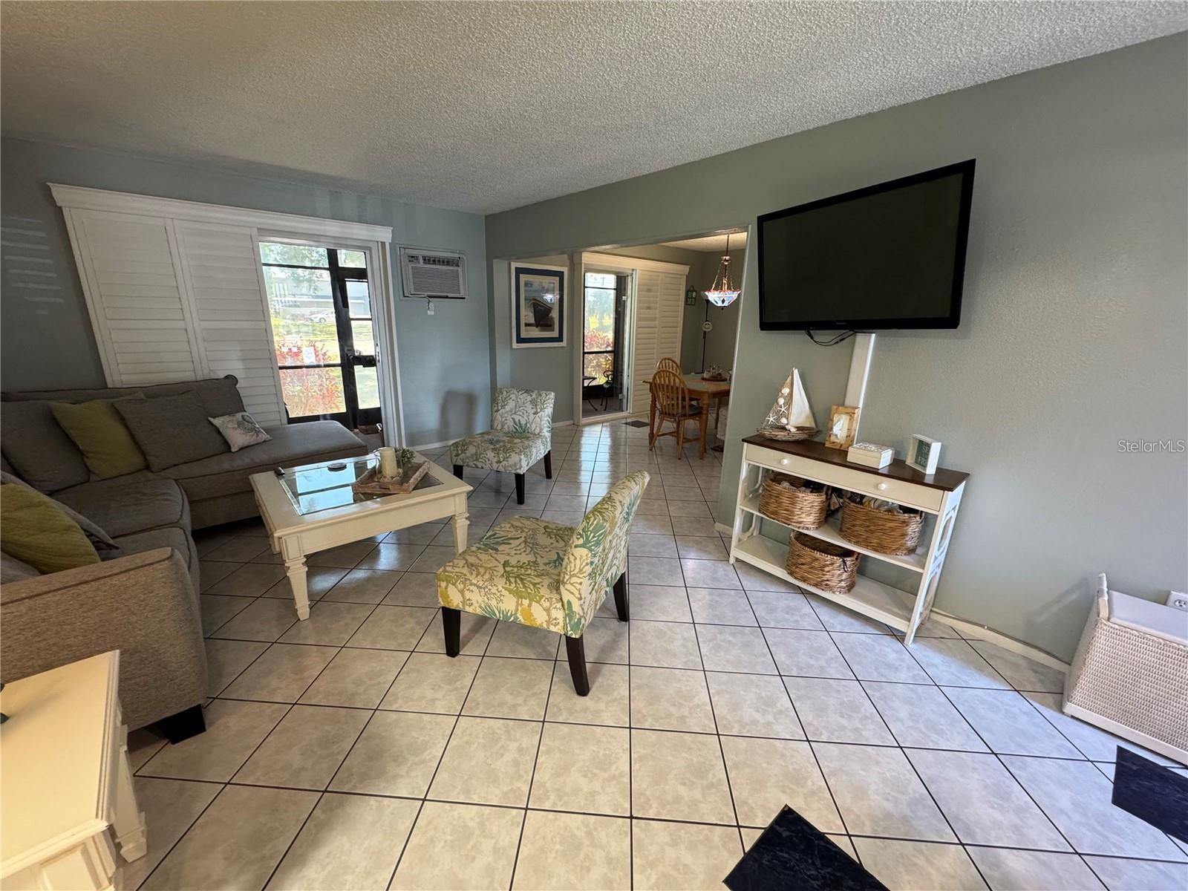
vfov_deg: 85.7
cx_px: 594
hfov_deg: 102.1
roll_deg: -1.1
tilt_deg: -15.1
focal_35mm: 14
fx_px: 480
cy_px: 446
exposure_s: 1/60
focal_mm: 2.22
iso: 320
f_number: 2.2
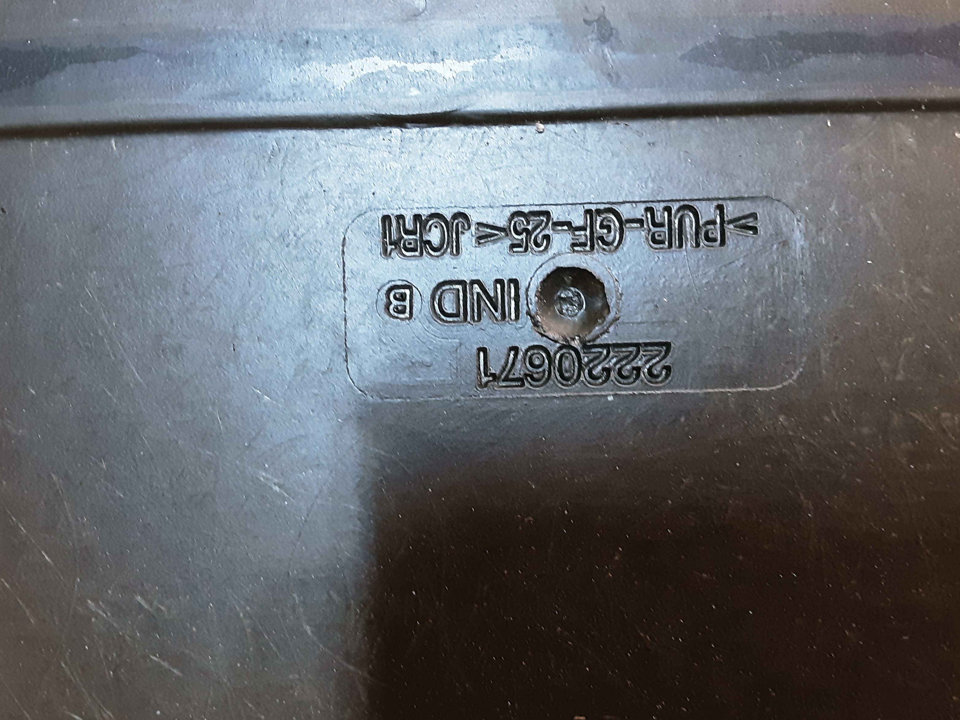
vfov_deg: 49.8
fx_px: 777
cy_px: 367
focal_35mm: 28
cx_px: 485
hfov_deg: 63.4
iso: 400
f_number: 1.9
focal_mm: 2.91
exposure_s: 1/25
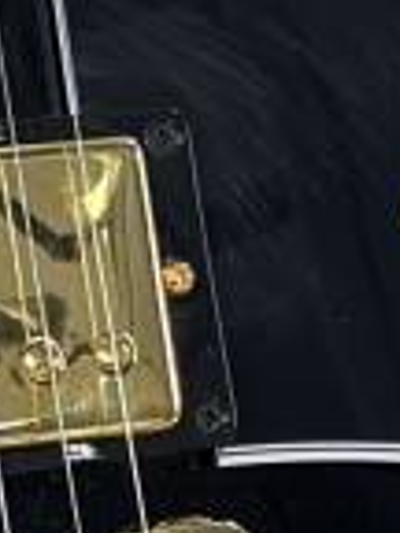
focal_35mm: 398
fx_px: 6132
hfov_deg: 3.7
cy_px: 285
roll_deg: -0.9
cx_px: -161
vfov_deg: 5.0
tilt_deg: -13.8
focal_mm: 5.96
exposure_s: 1/60
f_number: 1.6
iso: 100
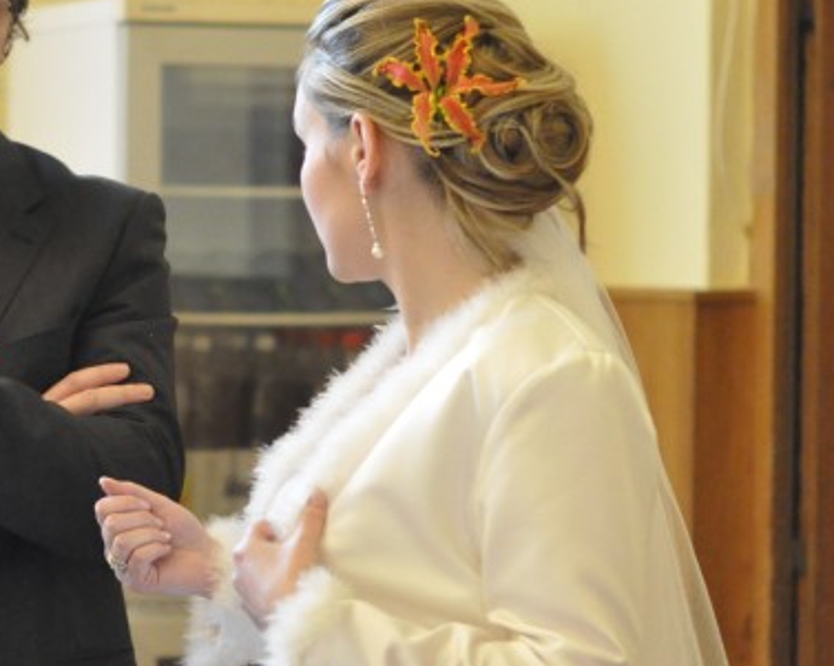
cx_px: 24
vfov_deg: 9.2
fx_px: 4144
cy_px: 254
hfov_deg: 11.4
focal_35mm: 168
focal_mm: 50
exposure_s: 1/100
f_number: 2.5
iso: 3200
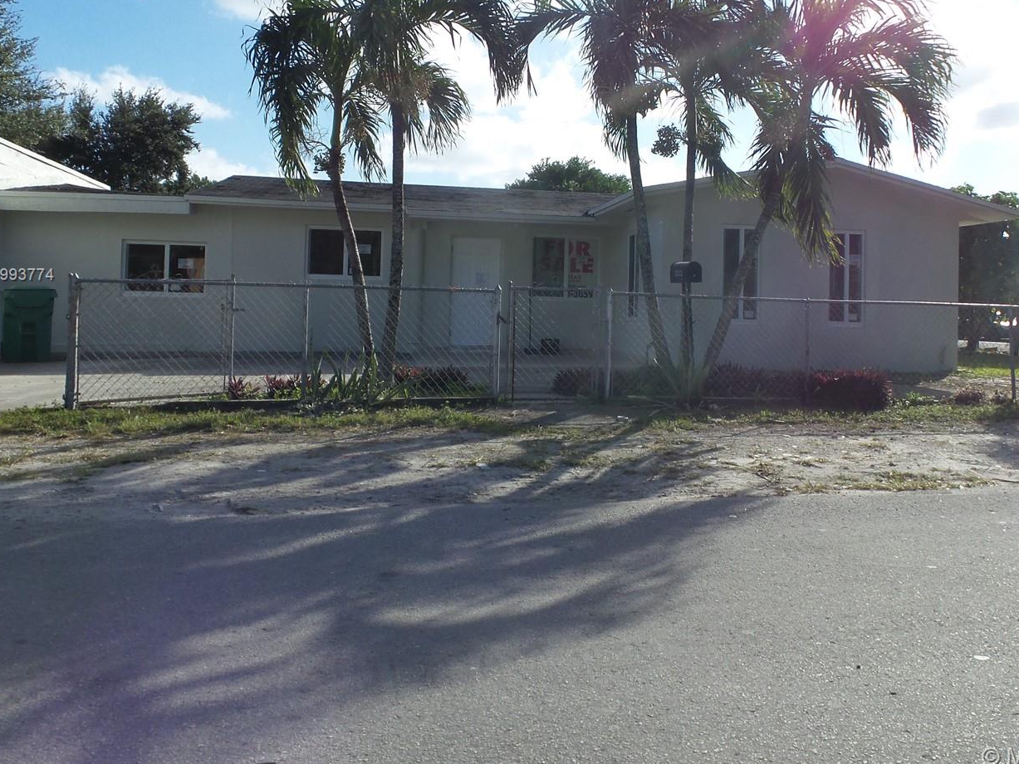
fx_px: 883
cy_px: 276
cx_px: 587
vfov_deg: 46.3
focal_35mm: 30
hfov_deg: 59.7
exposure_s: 1/1250
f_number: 3.5
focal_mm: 4.1
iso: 100
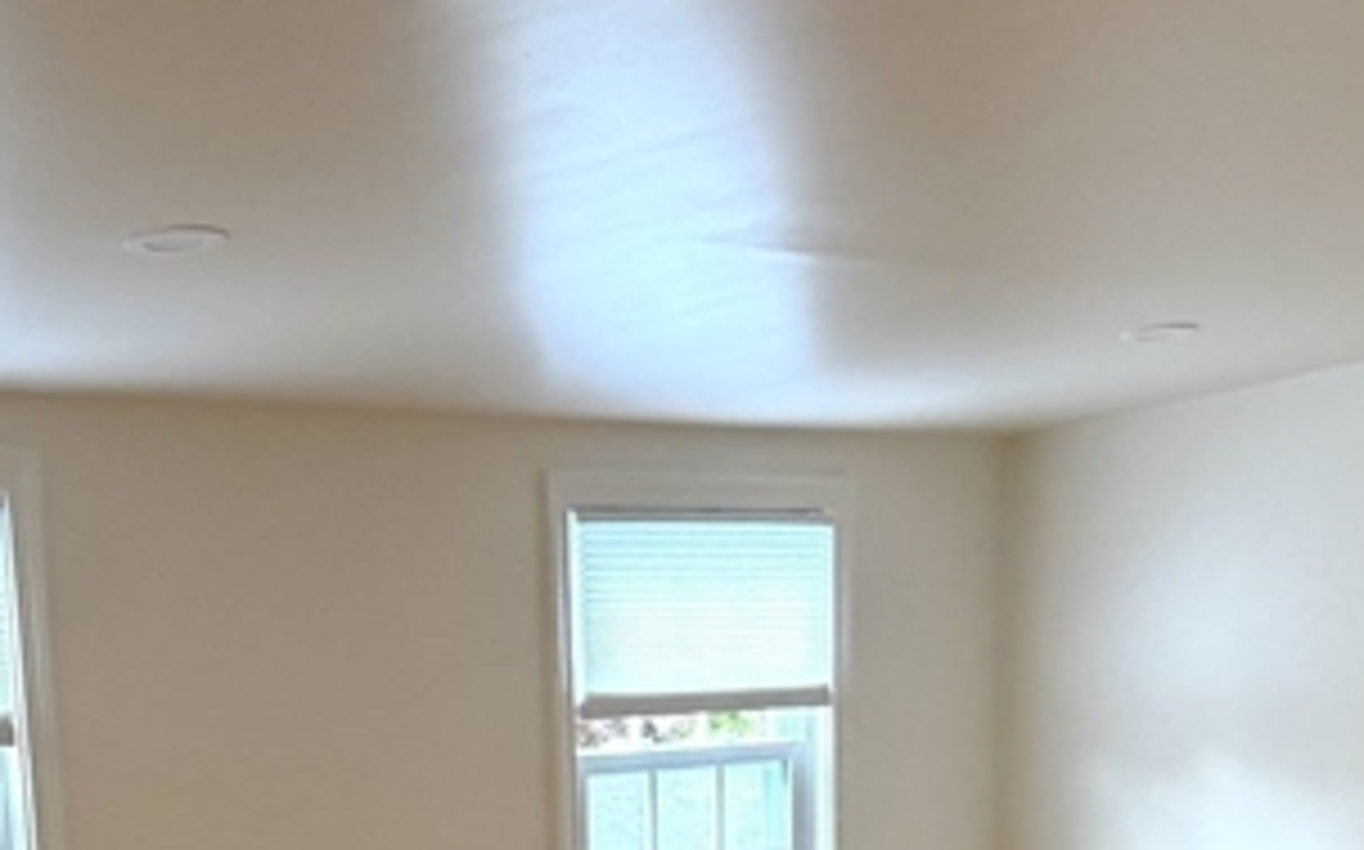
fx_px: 3195
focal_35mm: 86
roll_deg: +0.3
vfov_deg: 13.7
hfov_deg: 24.1
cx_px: 747
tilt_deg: -14.3
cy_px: 1466
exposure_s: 1/194
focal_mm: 6.76
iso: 200
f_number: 1.78
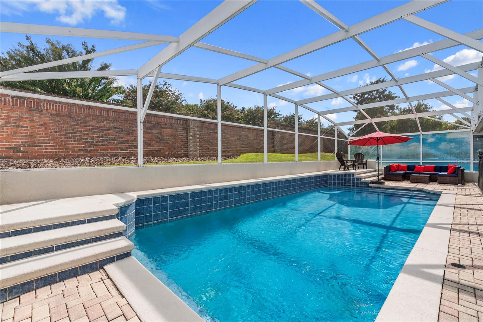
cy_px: 161
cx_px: 242
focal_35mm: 16
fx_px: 215
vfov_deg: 73.8
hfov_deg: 96.7
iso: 100
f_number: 8
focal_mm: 16
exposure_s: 1/20
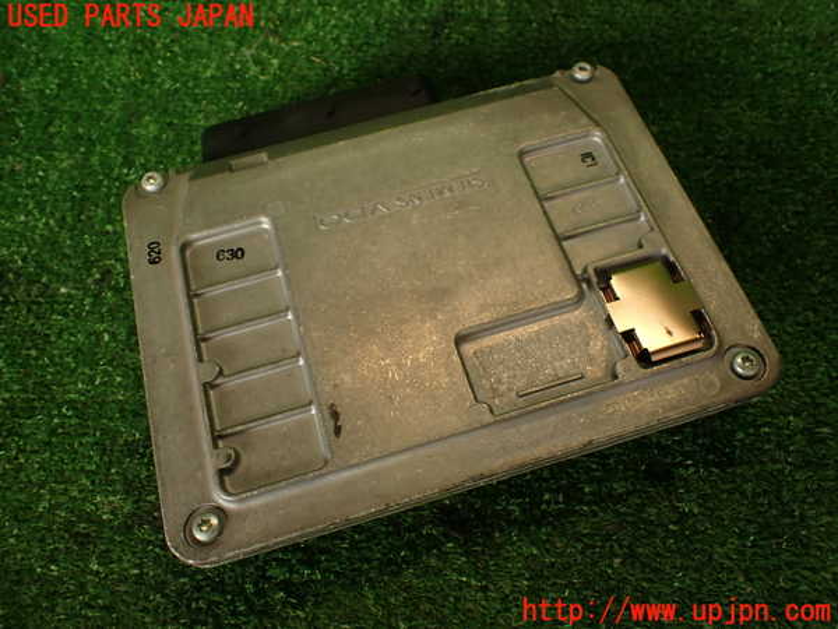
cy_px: 314
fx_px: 726
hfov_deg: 60.0
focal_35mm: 30
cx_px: 419
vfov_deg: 46.8
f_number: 2.3
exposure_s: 1/80
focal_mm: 5.4
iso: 100
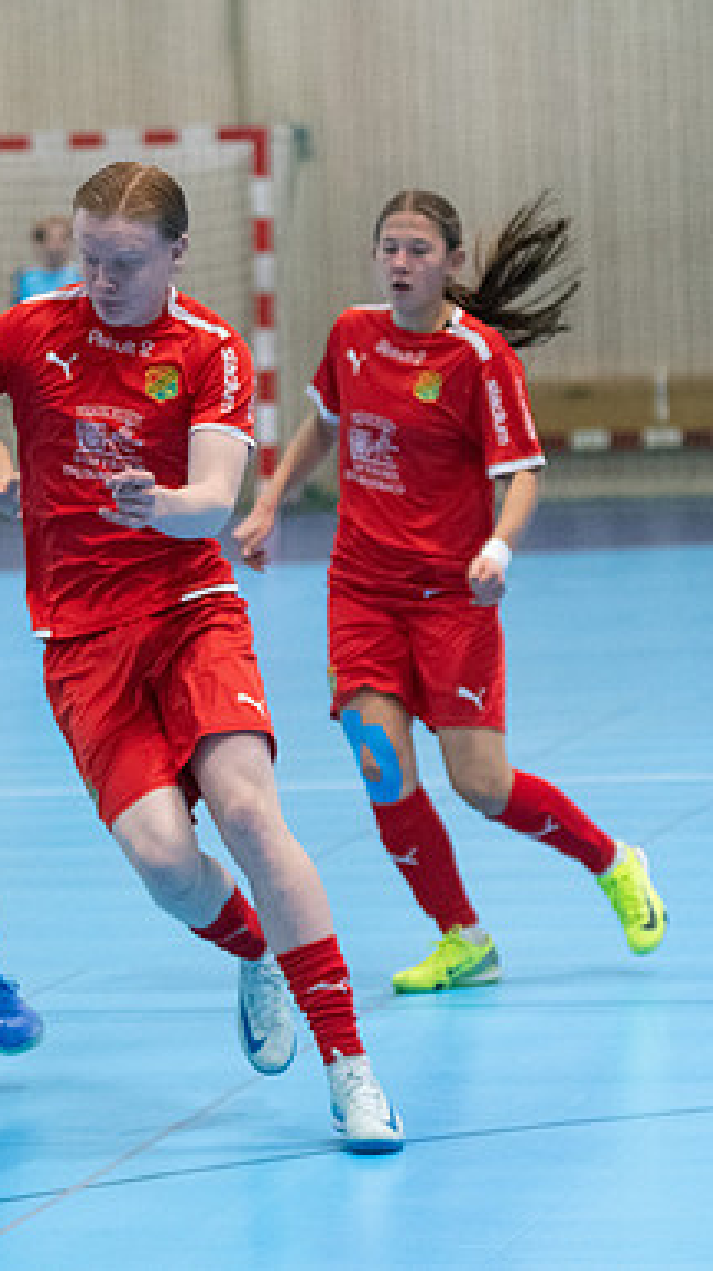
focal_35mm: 237
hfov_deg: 5.1
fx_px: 7981
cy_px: 636
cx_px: 149
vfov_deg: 9.1
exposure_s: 1/640
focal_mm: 100
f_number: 3.2
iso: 4500
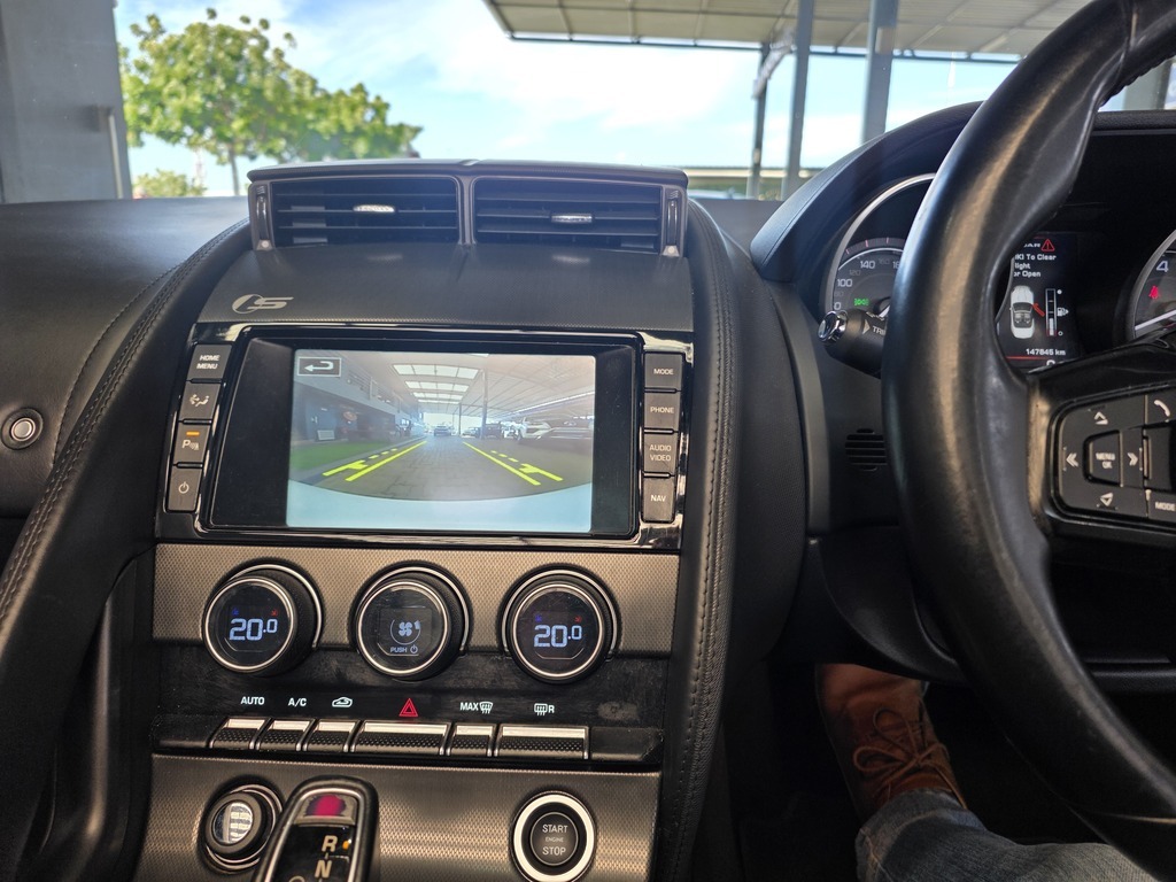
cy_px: 441
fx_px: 781
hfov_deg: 73.9
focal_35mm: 23
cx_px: 588
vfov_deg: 58.9
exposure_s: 1/180
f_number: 1.7
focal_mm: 6.25
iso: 64
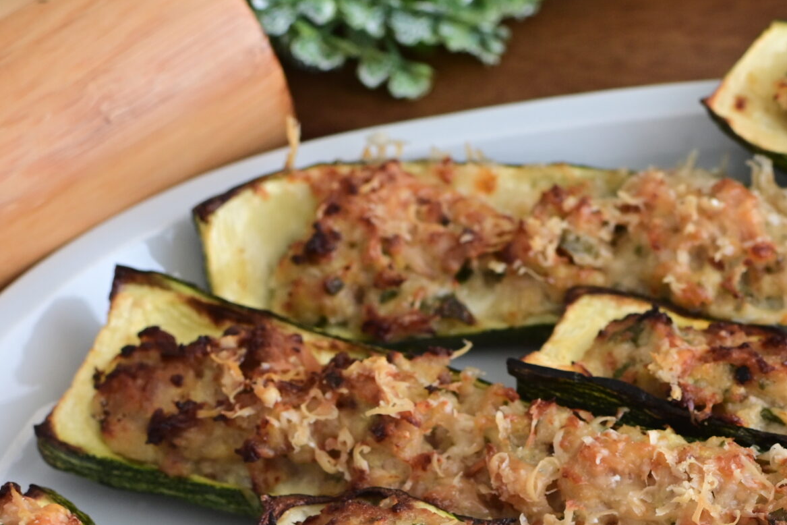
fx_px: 2492
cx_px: 745
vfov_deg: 11.9
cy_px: 487
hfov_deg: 17.6
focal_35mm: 114
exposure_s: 1/13
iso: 320
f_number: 5.6
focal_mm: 35
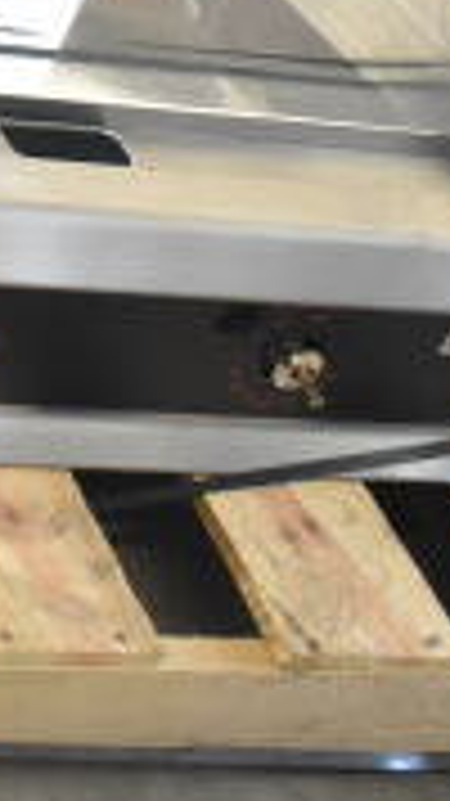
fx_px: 2293
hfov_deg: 9.9
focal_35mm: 108
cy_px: -16
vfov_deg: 19.2
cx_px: -630
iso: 1600
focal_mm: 20
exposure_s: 1/80
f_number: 3.5
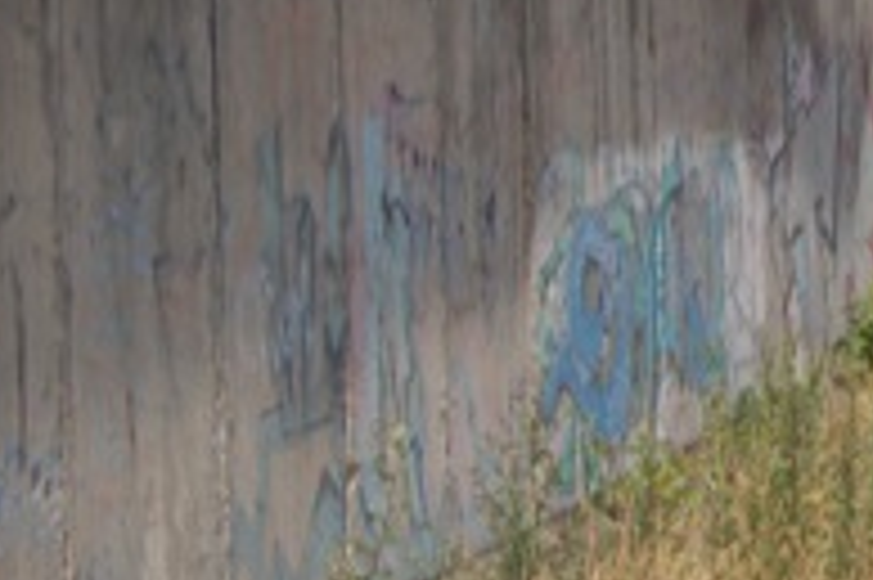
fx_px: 3828
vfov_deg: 8.6
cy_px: -29
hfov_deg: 12.3
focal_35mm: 158
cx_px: 1372
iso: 400
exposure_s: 1/500
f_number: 11
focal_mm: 32
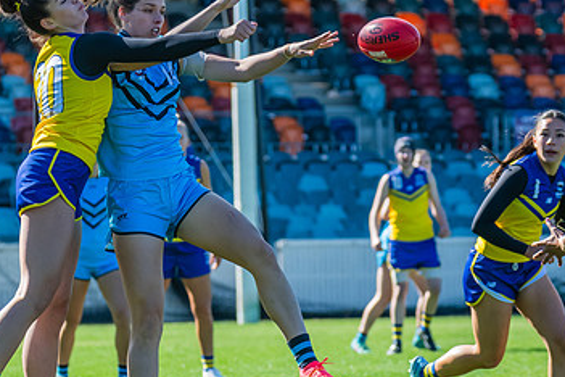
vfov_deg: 2.8
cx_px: 120
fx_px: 7784
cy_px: 211
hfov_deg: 4.2
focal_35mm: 496
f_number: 6.3
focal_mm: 210
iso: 800
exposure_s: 1/1250
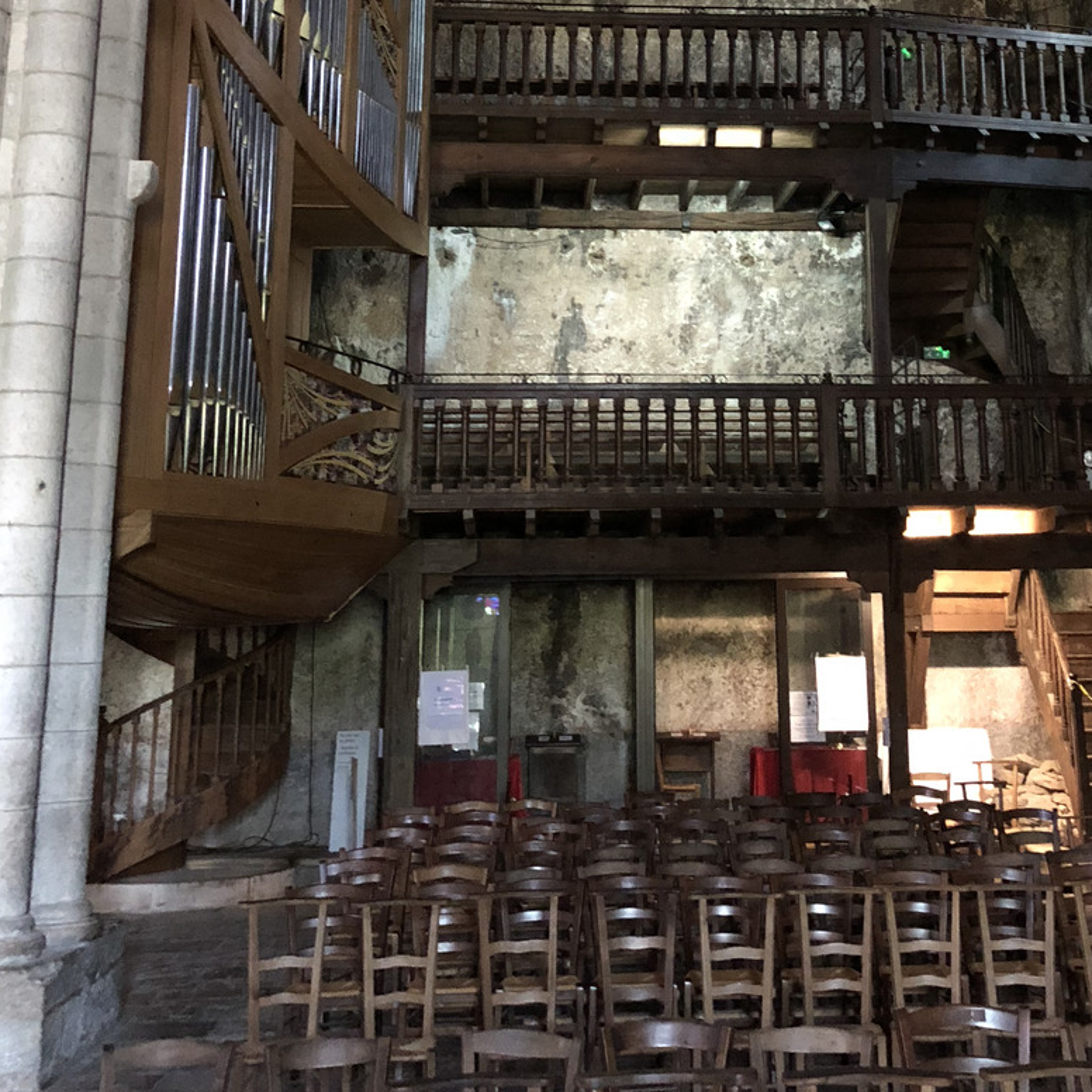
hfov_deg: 33.2
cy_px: 169
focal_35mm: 51
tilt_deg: +15.5
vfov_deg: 32.2
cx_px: 702
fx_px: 1820
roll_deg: +1.1
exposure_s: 1/4
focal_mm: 4
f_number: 1.8
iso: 125
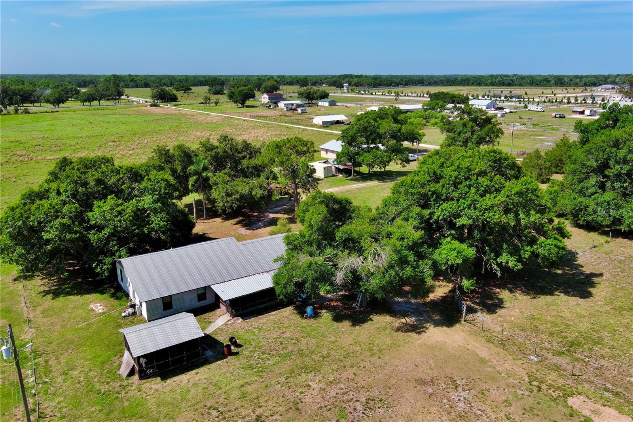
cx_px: 316
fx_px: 510
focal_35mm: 29
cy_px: 211
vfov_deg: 44.9
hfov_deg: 63.7
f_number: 9
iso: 100
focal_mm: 10.57
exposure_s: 1/320
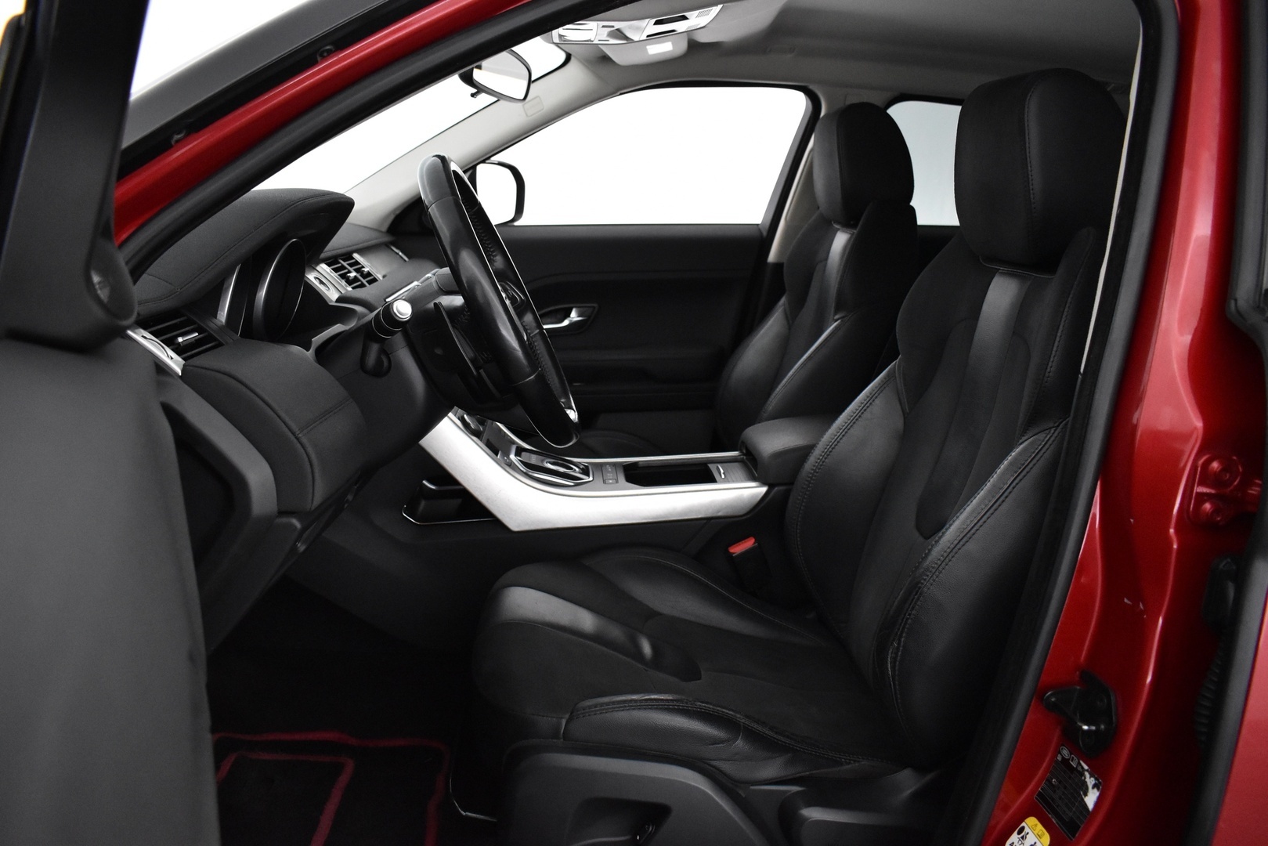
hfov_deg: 67.4
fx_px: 951
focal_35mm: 27
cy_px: 423
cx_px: 634
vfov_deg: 47.9
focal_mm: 18
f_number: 4
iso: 3200
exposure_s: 1/60
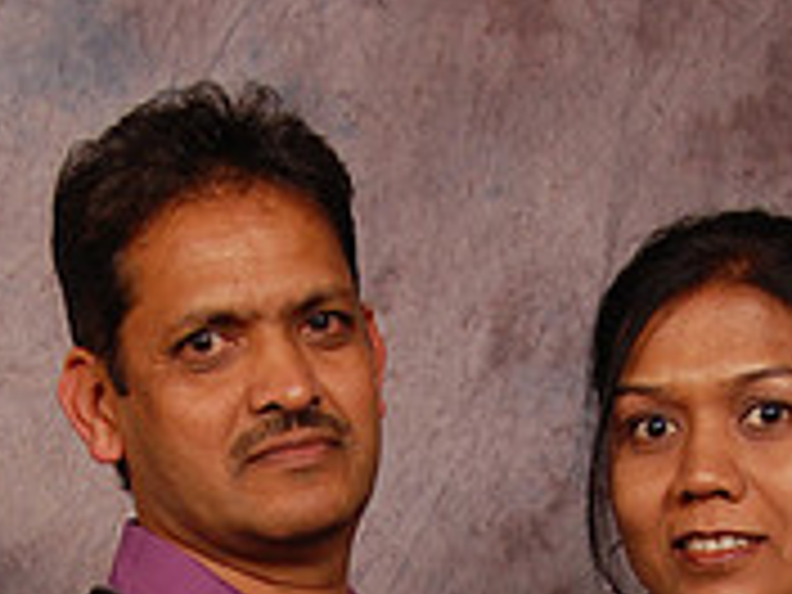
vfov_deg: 10.5
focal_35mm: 133
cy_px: 1076
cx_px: 369
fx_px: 3043
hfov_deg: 14.8
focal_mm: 28
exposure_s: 1/200
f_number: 5.6
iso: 400
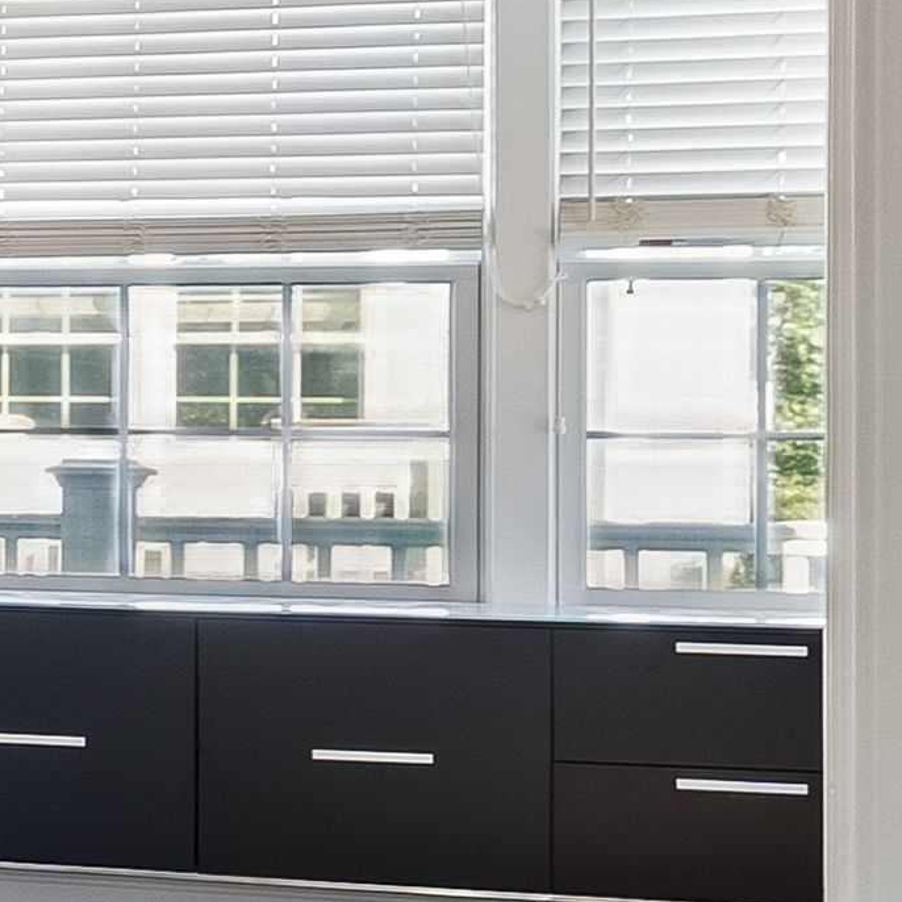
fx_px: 4098
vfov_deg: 12.6
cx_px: -3369
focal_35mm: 139
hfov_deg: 6.8
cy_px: 455
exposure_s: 1/8
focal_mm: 16
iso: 250
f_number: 6.3
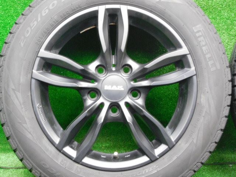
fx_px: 784
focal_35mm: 115
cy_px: 88
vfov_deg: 12.9
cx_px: 118
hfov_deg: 17.1
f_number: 5
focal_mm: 20.6
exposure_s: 1/5
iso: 800
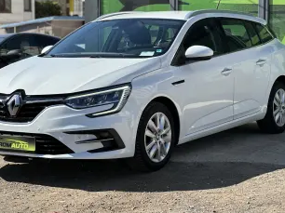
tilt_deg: -2.9
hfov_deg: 20.9
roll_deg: +0.0
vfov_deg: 15.7
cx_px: 128
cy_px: 92
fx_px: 773
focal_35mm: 94
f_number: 2.8
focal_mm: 9
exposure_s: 1/531
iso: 32
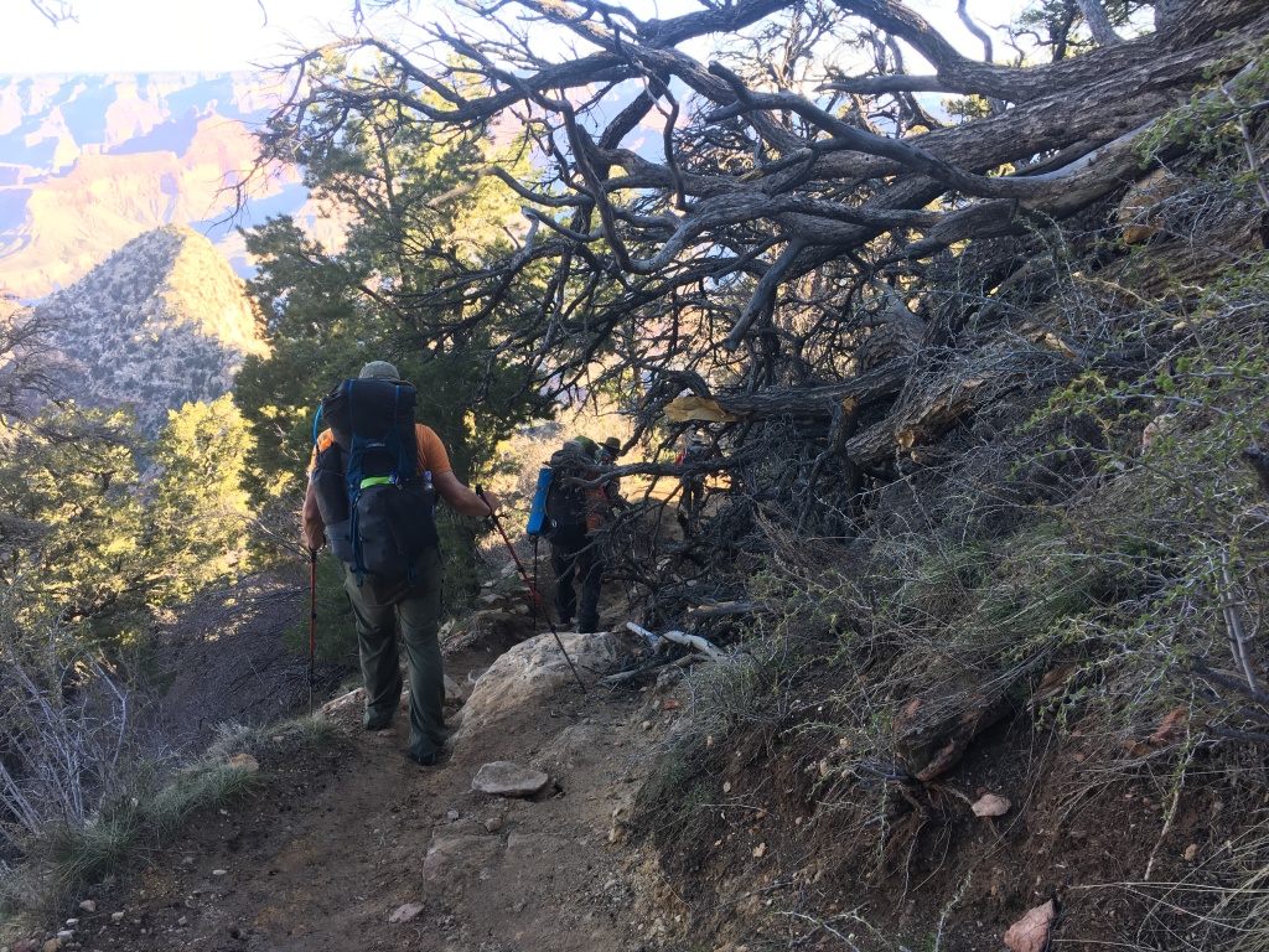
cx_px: 634
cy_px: 476
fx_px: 1063
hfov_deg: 61.7
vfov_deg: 48.2
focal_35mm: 29
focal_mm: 4.15
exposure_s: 1/120
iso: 32
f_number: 2.2
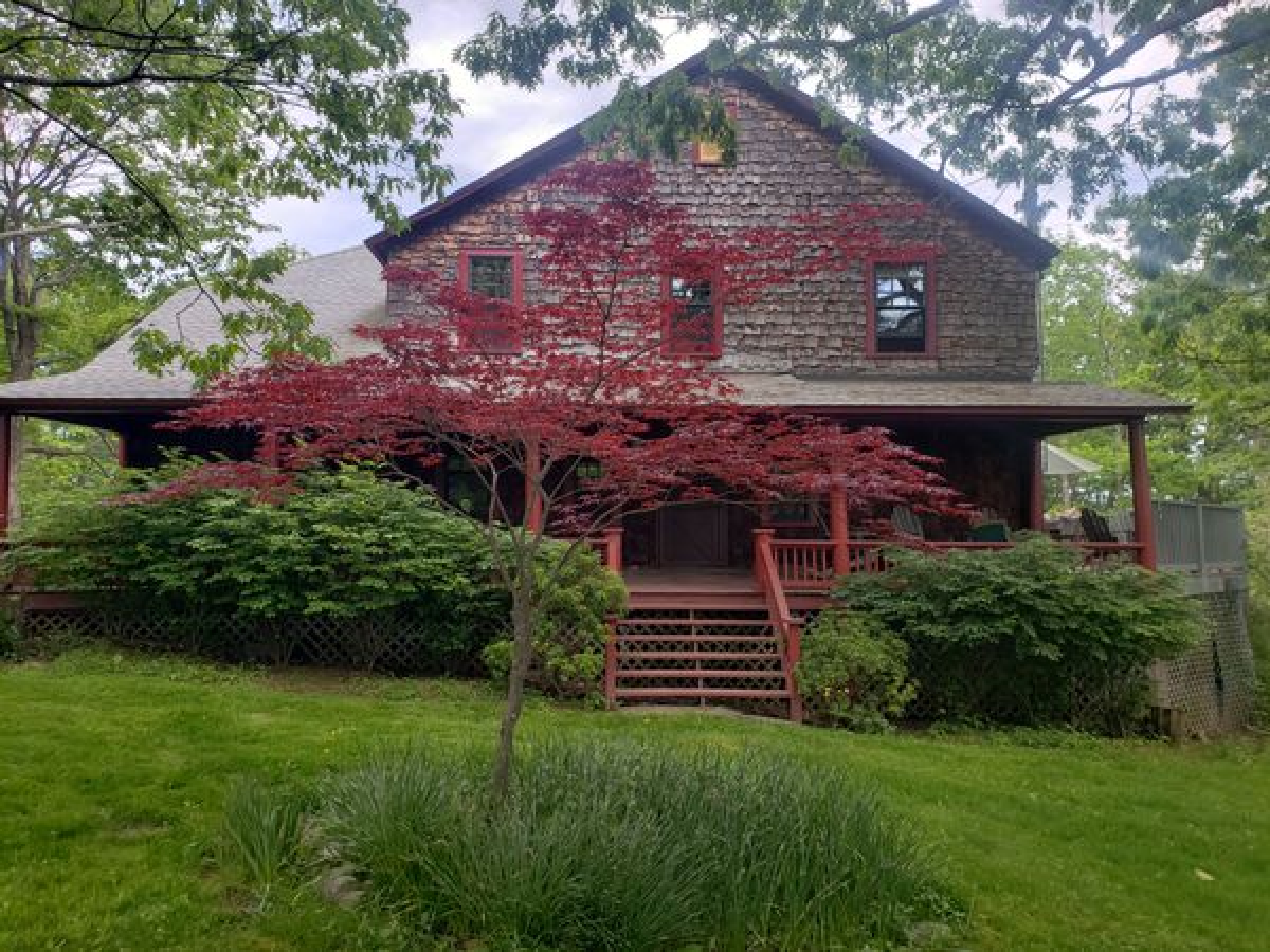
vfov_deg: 53.1
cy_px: 476
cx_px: 635
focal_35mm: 26
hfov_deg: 67.3
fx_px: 954
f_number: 2.4
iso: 50
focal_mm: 4.3
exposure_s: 1/195
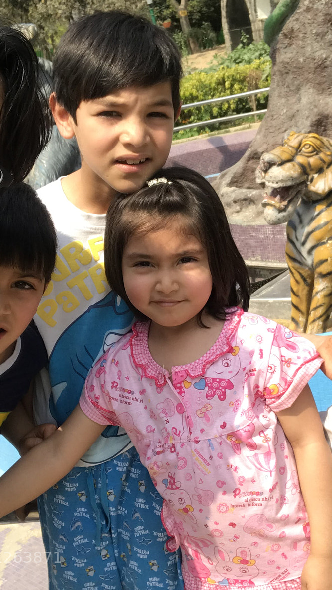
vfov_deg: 43.7
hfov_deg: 25.4
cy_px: 298
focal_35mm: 47
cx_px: 199
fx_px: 736
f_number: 2.2
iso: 25
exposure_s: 1/557
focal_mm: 2.87
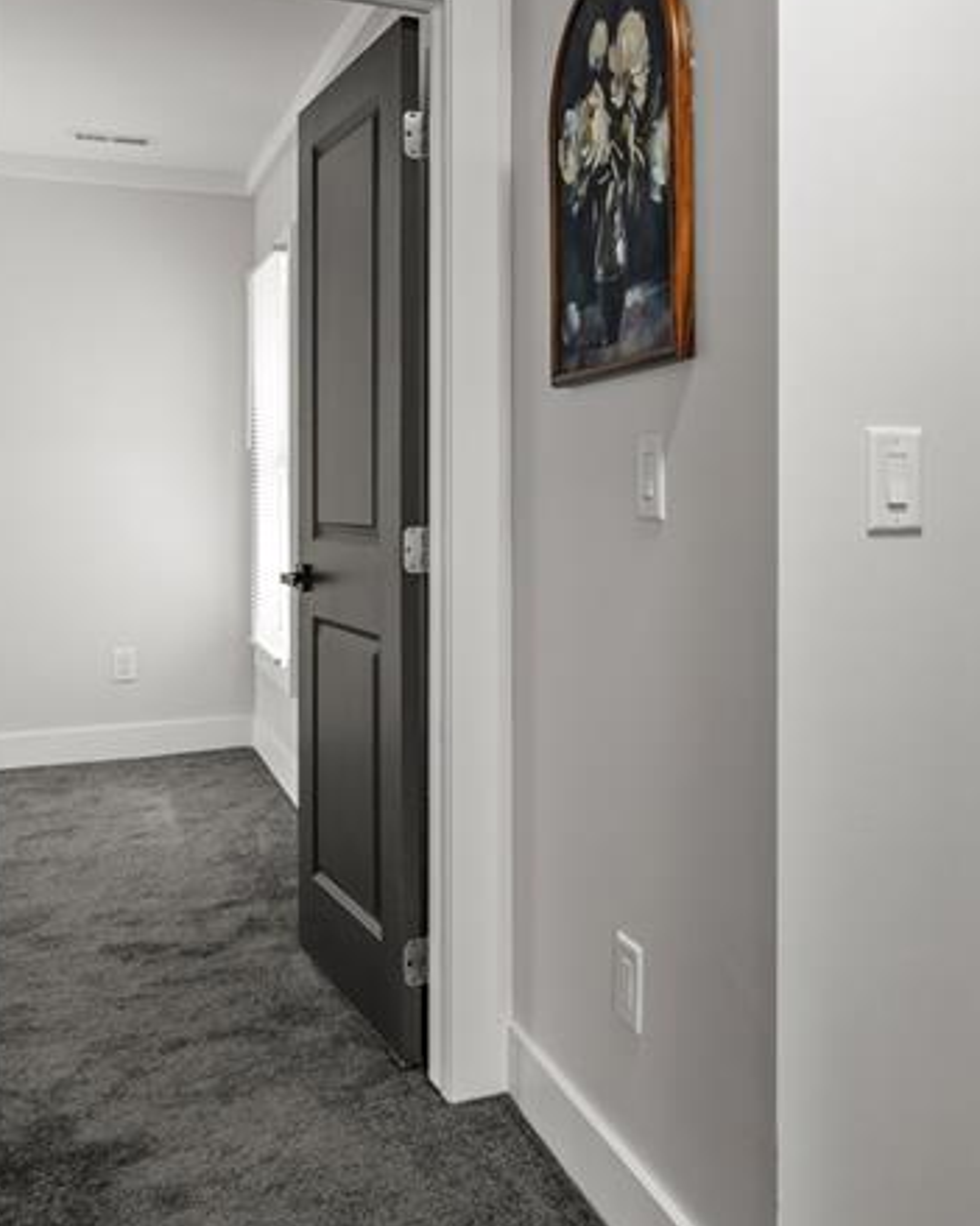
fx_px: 1269
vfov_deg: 51.3
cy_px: 511
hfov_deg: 41.5
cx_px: 676
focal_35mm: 35
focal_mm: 16
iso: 400
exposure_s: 1/3
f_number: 8
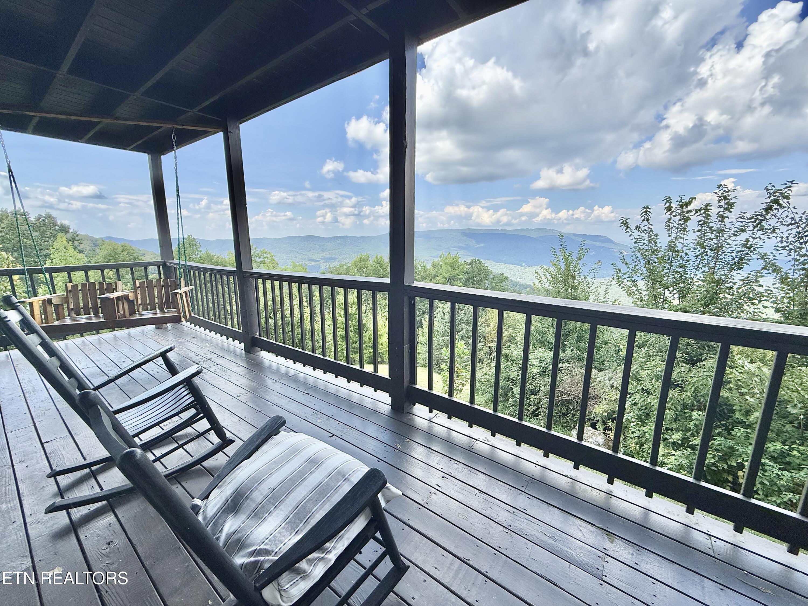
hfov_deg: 102.1
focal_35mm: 14
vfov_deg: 85.7
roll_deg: +0.4
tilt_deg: -11.2
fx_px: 327
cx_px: 404
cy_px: 303
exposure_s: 1/799
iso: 50
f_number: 2.2
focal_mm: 2.22
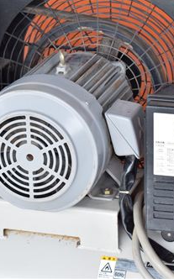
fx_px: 964
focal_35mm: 127
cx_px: 113
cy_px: 140
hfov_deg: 10.3
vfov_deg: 16.5
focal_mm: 55
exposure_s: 1/160
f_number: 6.3
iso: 1250
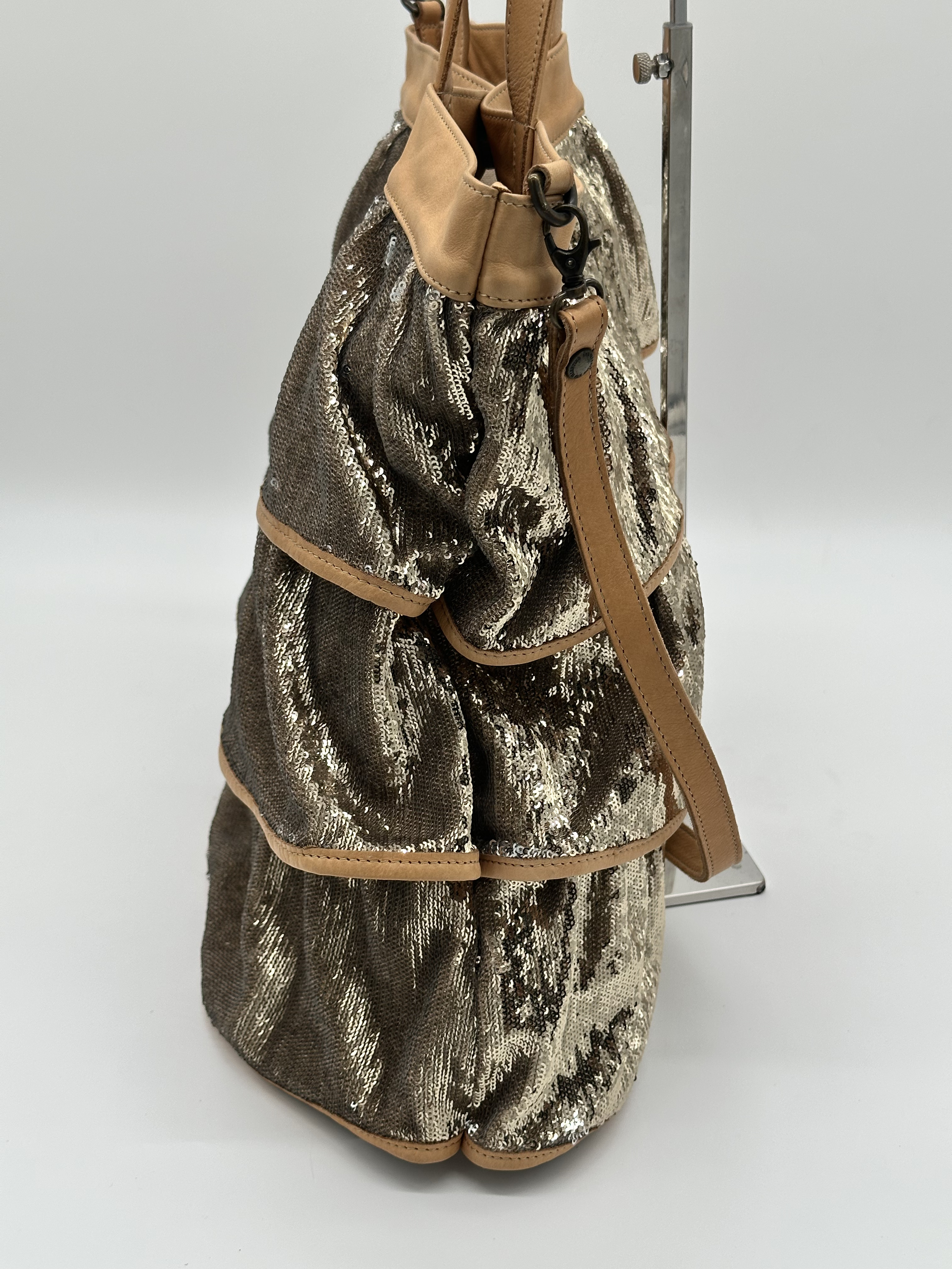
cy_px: 634
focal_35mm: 48
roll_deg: -1.8
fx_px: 1760
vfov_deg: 39.7
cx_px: 476
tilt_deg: -23.3
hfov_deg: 30.3
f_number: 1.78
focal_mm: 6.86
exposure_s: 1/489
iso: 64
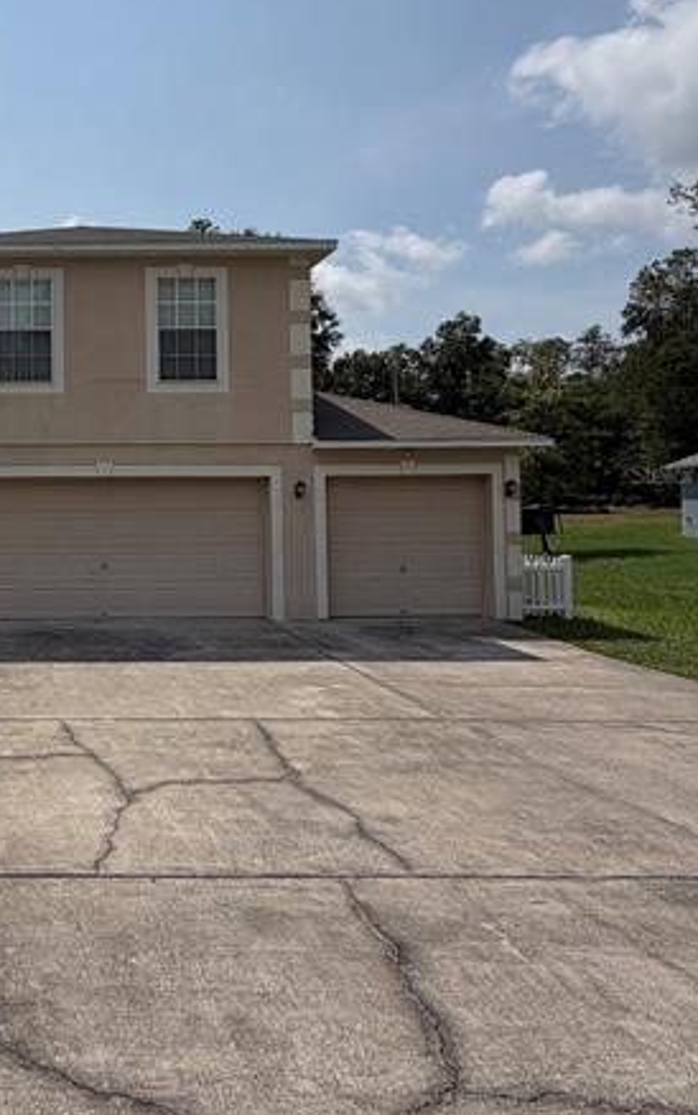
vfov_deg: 70.0
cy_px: 473
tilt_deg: +1.2
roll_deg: -0.1
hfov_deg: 41.8
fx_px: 791
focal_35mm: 26
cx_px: 13
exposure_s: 1/1961
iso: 20
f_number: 2.2
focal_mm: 2.22
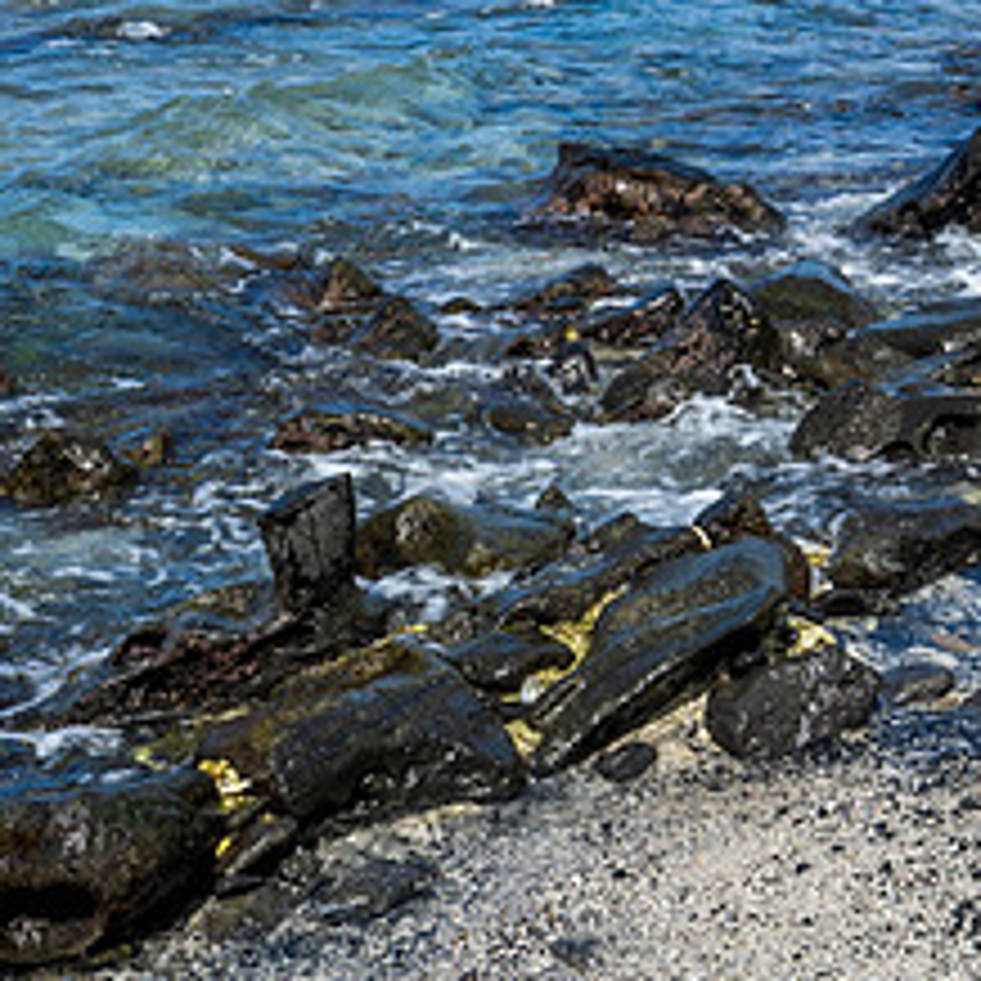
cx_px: 828
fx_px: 2533
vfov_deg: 21.6
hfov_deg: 21.6
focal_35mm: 79
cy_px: 191
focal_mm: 35
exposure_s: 1/125
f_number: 18
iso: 125
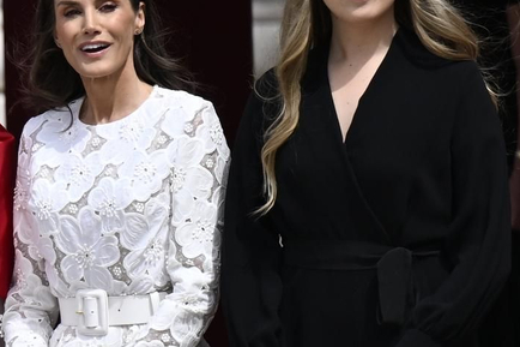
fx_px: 10655
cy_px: 343
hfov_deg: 2.8
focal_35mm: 738
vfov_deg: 1.9
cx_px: -229
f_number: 2.8
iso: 200
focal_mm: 200
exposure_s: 1/4000
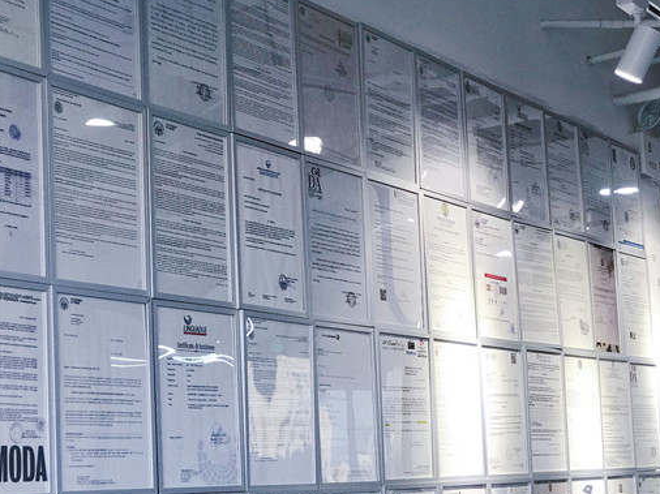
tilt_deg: +8.1
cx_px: 347
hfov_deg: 26.0
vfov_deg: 19.6
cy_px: 306
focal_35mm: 75
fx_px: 1429
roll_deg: +2.6
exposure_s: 1/50
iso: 50
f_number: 2.8
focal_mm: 6.6
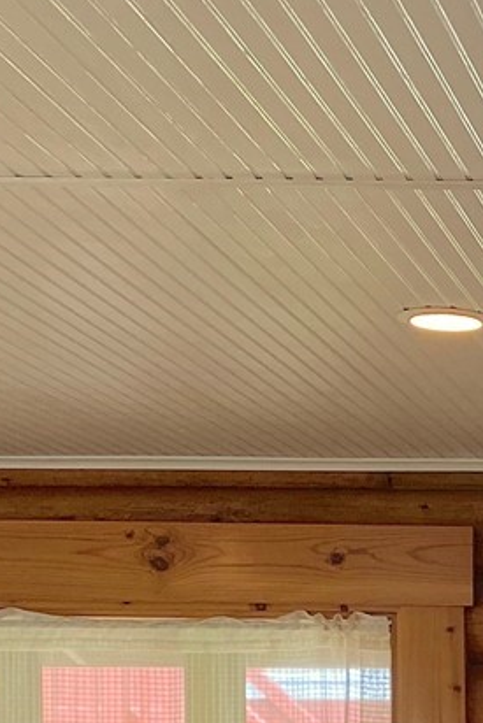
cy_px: 991
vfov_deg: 17.9
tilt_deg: -3.8
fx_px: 2111
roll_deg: +0.2
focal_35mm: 105
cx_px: 822
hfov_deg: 12.2
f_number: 1.8
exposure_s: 1/120
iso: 64
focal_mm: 4.25
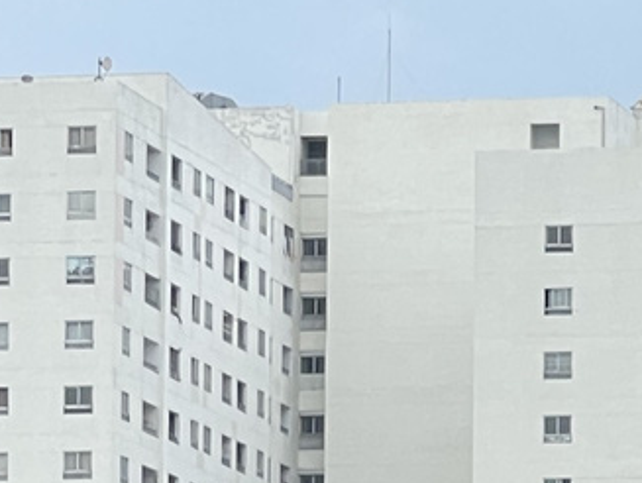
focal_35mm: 391
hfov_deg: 5.1
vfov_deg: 3.8
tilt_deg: +2.2
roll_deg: -0.6
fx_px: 7260
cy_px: 819
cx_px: 457
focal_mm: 7.5
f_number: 2.2
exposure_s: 1/241
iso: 20
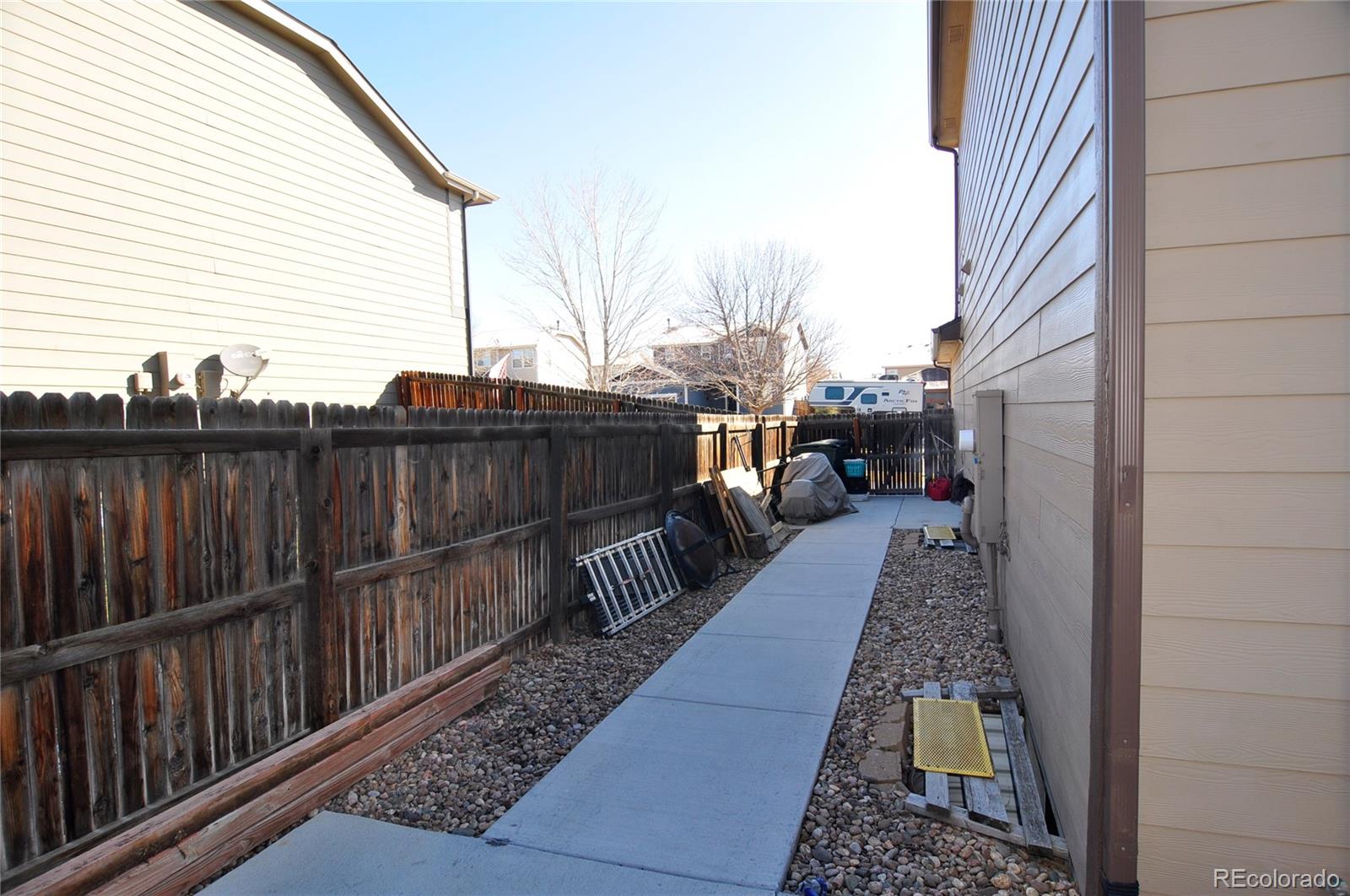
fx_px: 674
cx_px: 675
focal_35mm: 18
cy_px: 448
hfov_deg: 90.1
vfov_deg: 67.2
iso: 200
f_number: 5.6
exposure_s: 1/200
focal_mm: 12
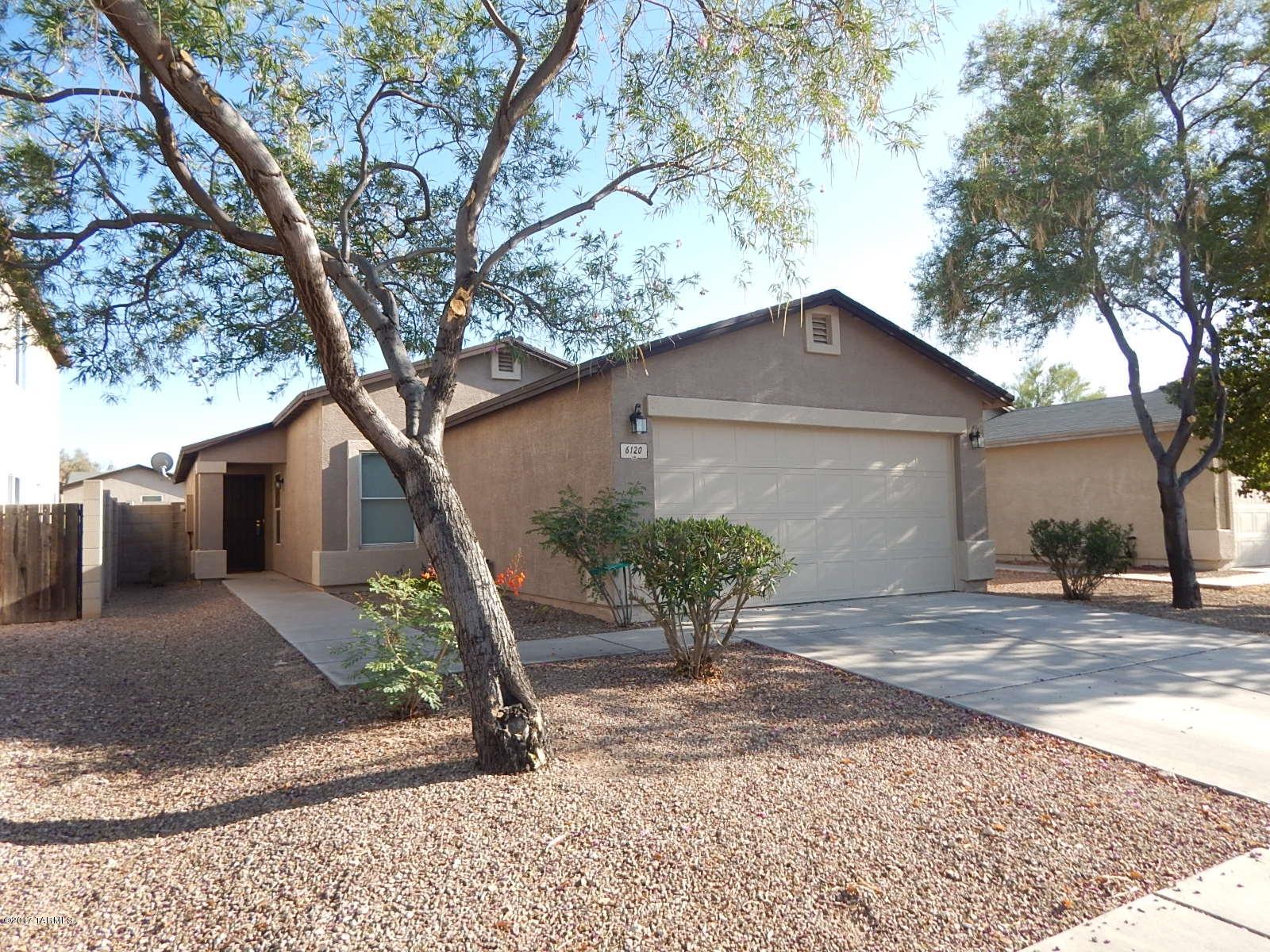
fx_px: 807
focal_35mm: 22
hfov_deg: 76.4
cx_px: 635
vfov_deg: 61.1
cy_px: 476
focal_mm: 4
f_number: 3
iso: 125
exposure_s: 1/500
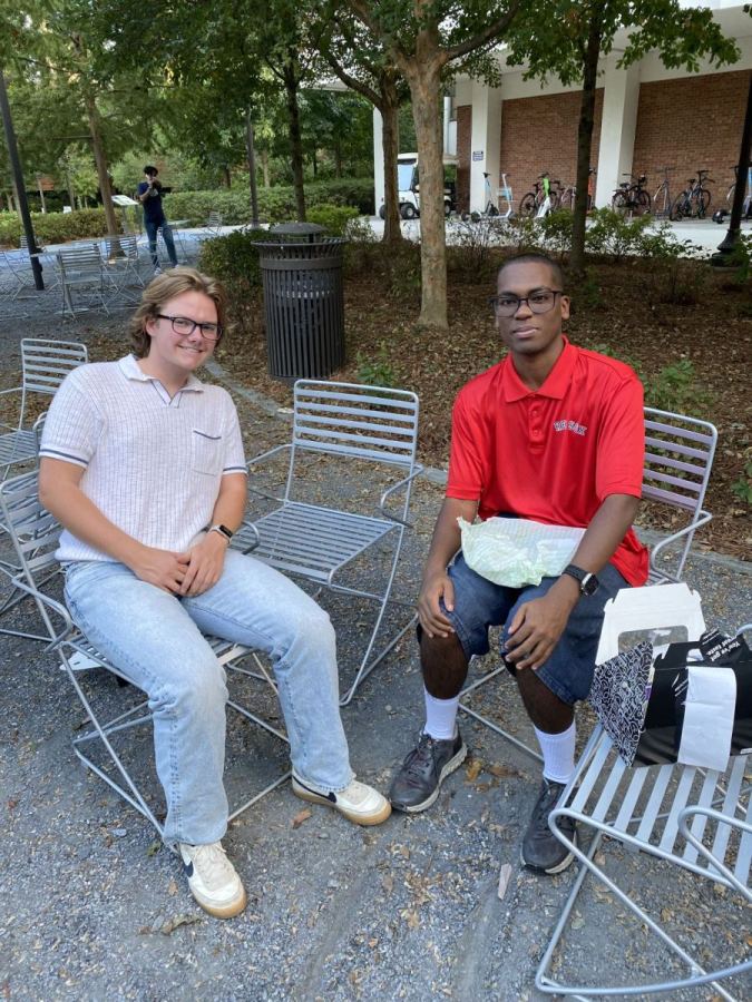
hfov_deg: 53.1
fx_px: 753
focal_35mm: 26
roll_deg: +1.4
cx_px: 376
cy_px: 501
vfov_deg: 67.3
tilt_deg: -21.9
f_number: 1.8
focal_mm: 4.25
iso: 125
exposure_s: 1/121
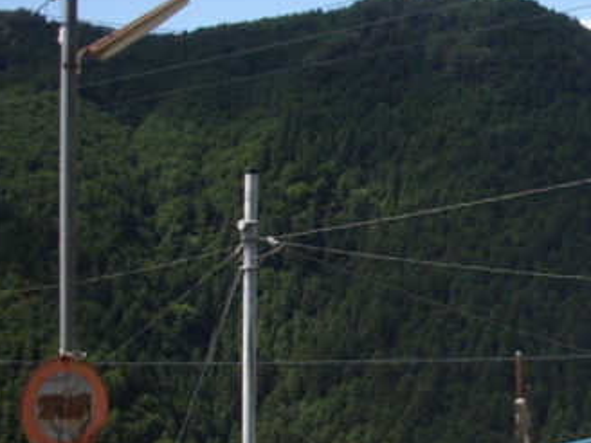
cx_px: 622
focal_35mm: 96
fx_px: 1639
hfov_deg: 19.7
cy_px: 303
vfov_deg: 15.4
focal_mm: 6.2
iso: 80
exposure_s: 1/250
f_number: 5.6
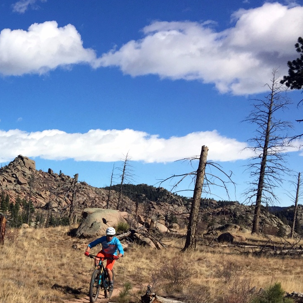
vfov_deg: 29.6
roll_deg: -0.1
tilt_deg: -4.3
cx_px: -17
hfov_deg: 27.8
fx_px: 564
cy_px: 226
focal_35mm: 57
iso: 32
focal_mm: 4.15
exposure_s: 1/3300
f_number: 2.2
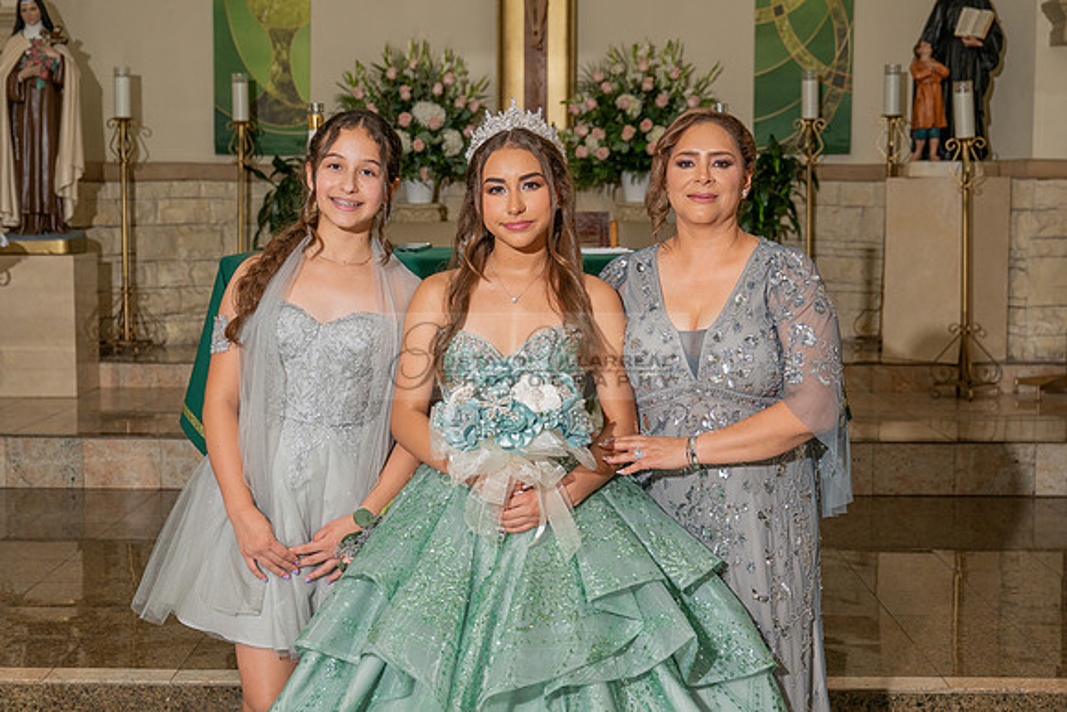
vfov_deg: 23.8
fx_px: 1689
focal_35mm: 57
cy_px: 350
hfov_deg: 35.0
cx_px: 467
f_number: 4.5
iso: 320
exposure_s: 1/200
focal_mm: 47
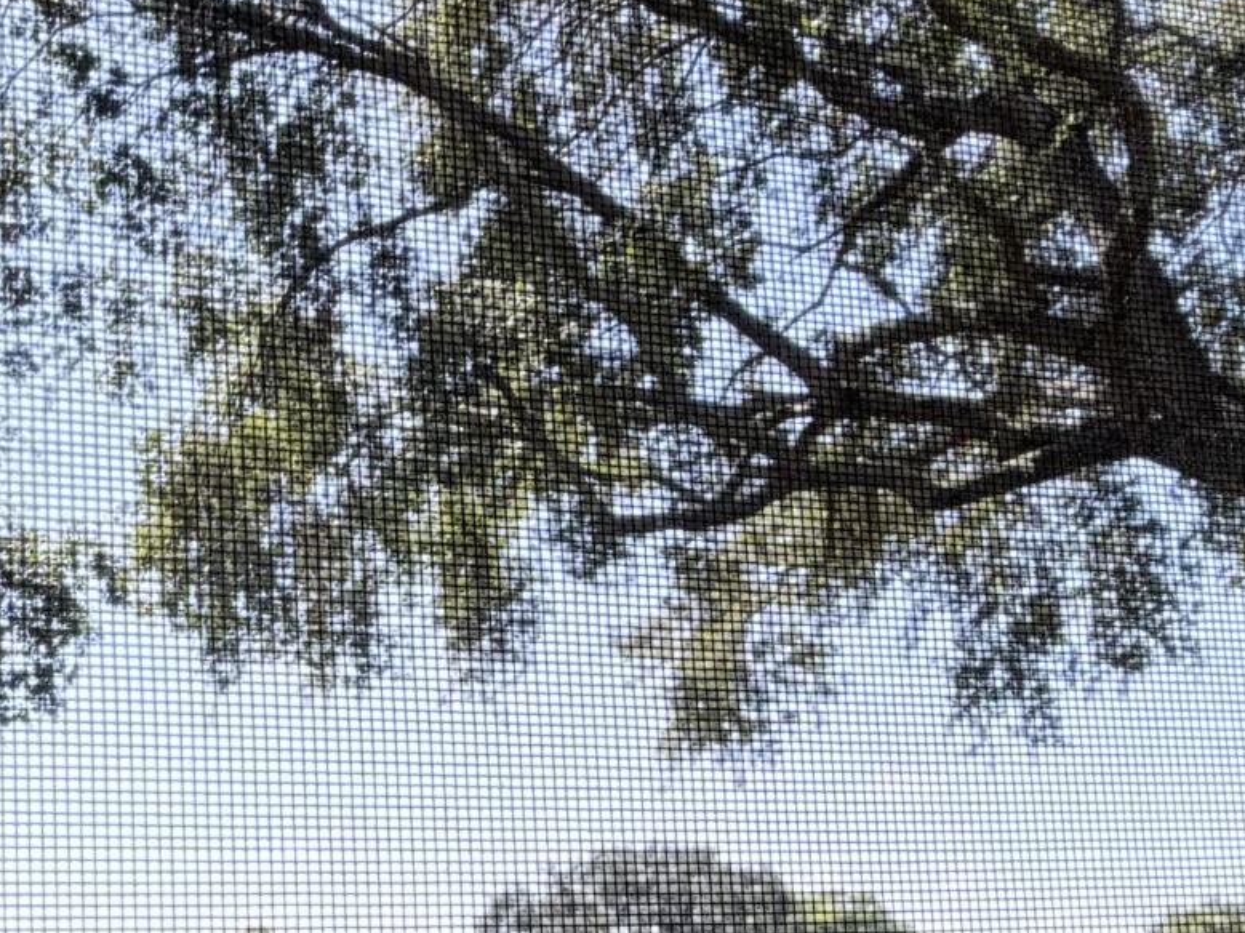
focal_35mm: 54
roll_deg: +1.9
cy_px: 743
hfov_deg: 34.2
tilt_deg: +9.6
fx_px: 1942
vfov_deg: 26.5
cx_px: 197
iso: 50
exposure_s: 1/372
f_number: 2.2
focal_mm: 2.22
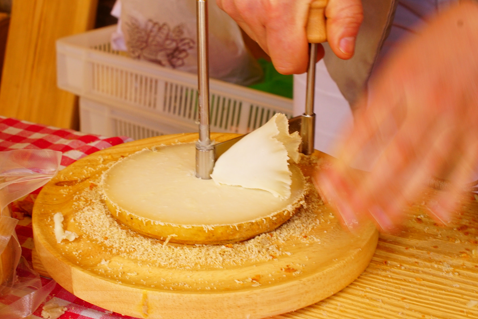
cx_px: 252
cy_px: 155
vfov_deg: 16.5
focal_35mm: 83
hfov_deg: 24.6
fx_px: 1097
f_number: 13
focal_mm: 45
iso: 320
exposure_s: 1/25
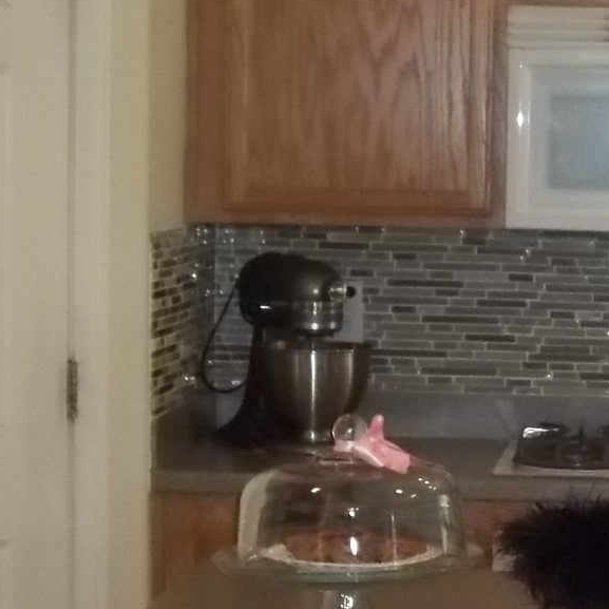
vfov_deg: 12.6
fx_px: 2747
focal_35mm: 138
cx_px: 874
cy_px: 474
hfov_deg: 12.1
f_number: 4.5
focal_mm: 7.8
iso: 400
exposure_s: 1/50
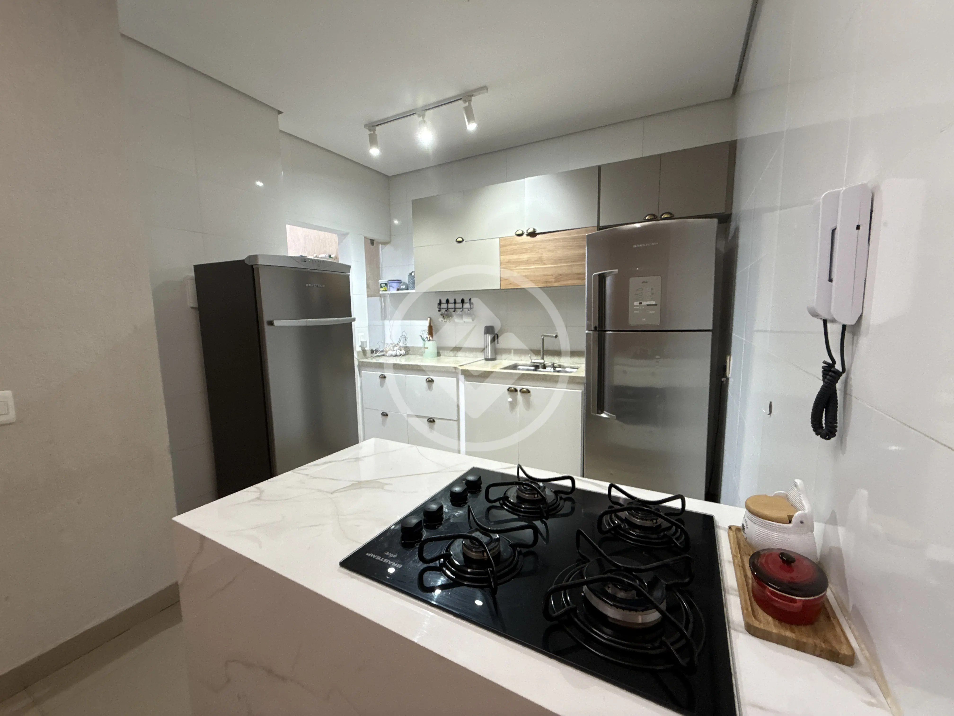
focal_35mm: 14
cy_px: 358
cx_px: 477
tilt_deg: -7.0
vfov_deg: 85.7
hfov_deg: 102.1
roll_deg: -0.2
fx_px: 386
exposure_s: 1/30
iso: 200
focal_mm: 2.22
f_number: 2.2
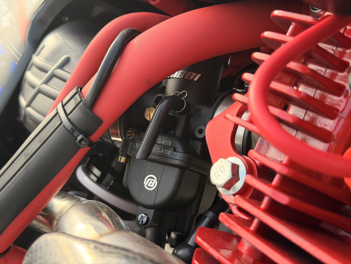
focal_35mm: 48
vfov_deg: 30.3
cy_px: 132
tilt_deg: -7.3
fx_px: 487
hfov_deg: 39.7
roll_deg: +0.9
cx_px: 176
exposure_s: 1/413
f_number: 1.78
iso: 80
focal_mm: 6.76
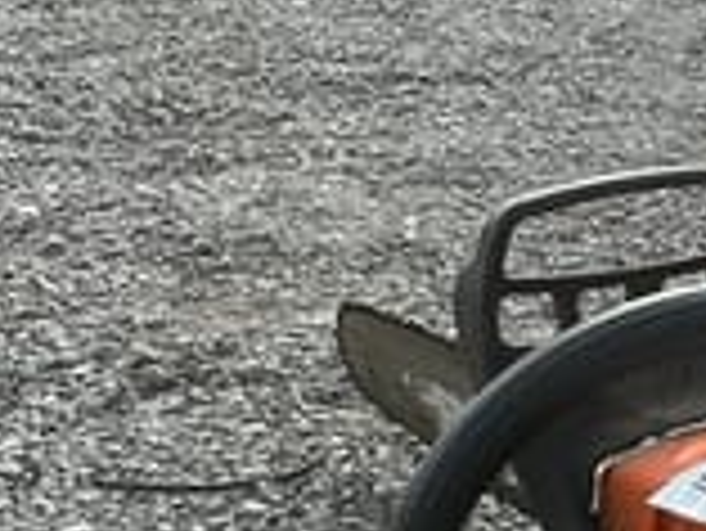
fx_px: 1817
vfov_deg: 15.6
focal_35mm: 89
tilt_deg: -31.8
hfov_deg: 20.3
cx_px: 886
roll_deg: -0.3
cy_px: 740
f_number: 1.8
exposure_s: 1/944
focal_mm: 3
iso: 25
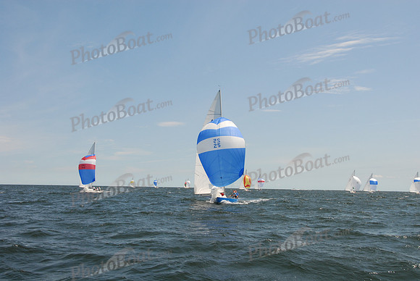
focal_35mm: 39
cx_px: 210
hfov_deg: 49.5
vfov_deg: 34.3
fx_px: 455
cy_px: 140
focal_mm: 26
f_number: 7.1
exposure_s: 1/500
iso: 200
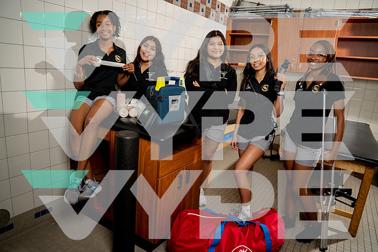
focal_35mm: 25
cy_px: 126
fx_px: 263
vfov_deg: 51.3
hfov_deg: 71.5
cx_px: 189
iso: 250
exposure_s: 1/250
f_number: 6.3
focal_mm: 25
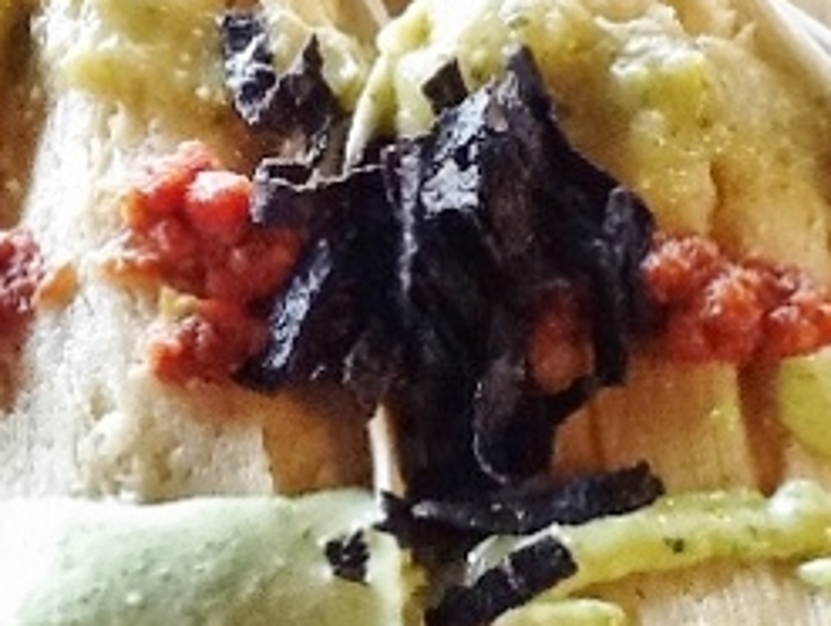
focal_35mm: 66
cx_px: 478
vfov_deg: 22.3
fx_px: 1587
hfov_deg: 29.3
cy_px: 369
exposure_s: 1/30
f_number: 2.4
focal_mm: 2.03
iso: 250
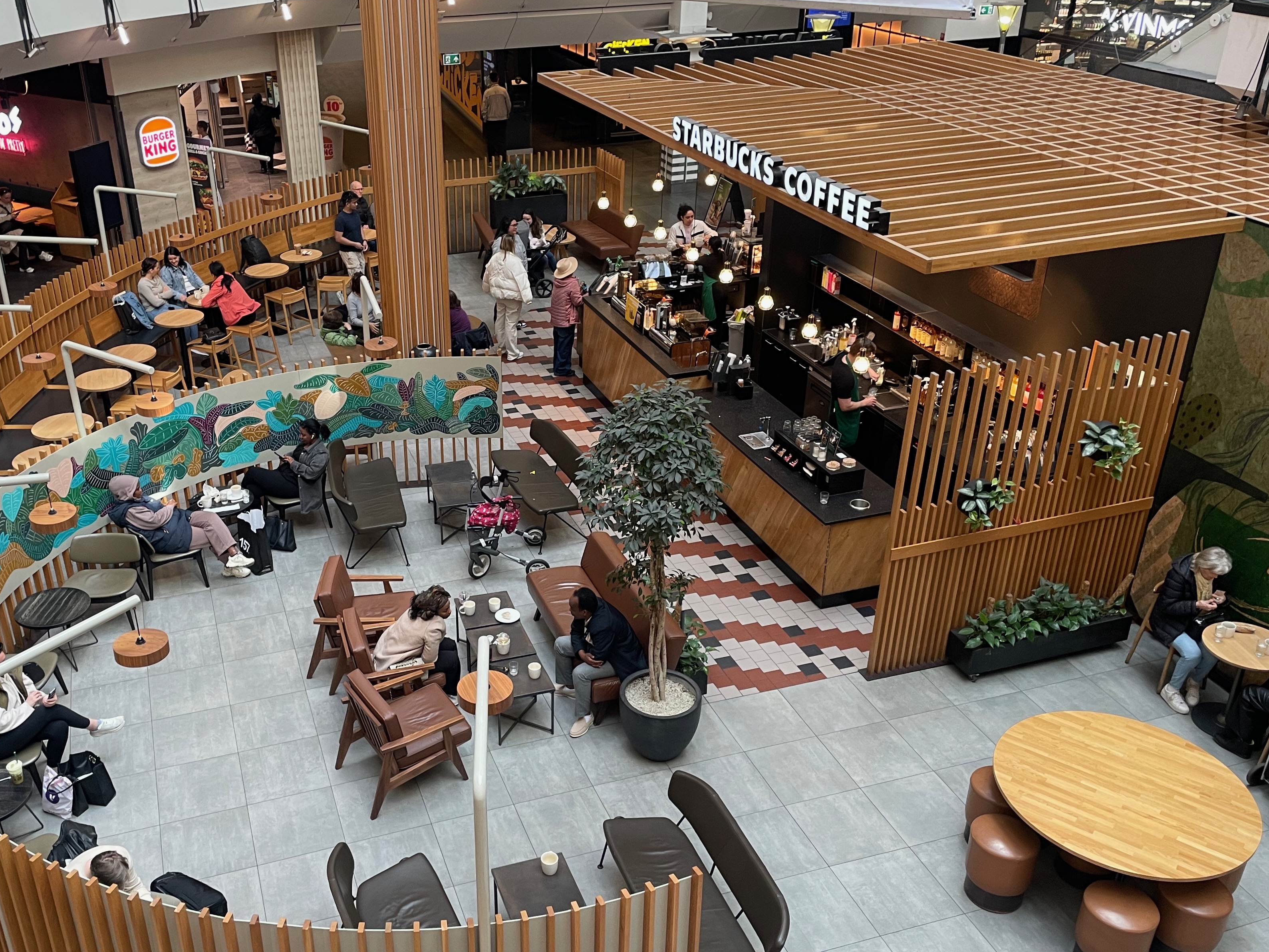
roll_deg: +2.9
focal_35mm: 33
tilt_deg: -27.6
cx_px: 502
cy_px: 517
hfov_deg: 54.9
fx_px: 1210
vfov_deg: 42.9
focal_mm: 4.2
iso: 64
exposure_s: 1/50
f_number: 1.6
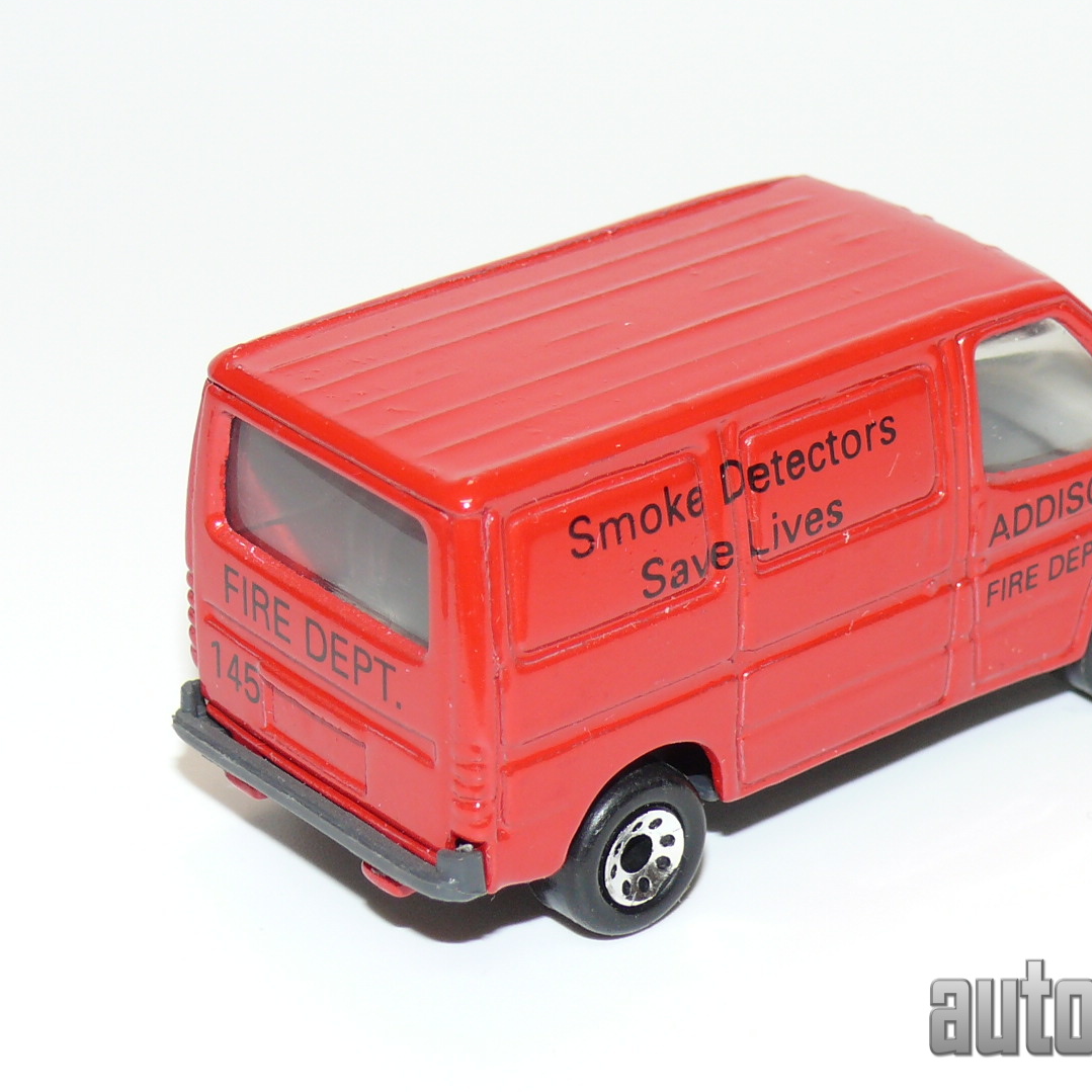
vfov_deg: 15.3
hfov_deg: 15.3
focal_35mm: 114
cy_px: 487
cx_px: 696
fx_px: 4069
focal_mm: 12.3
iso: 100
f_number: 4
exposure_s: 1/30
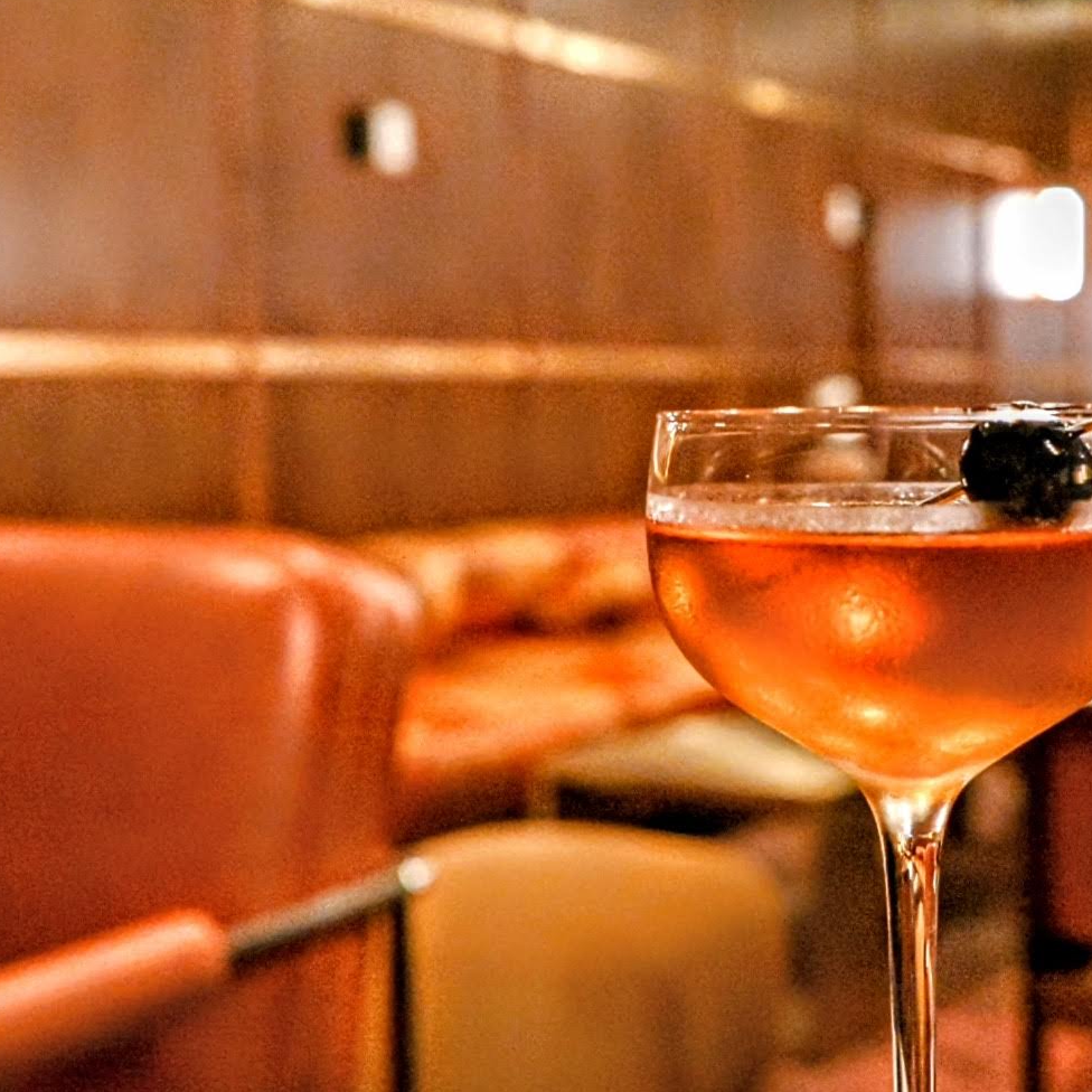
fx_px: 1749
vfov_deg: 34.7
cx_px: 737
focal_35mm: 49
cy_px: 531
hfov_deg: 34.3
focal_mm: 24
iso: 6400
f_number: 4
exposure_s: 1/15
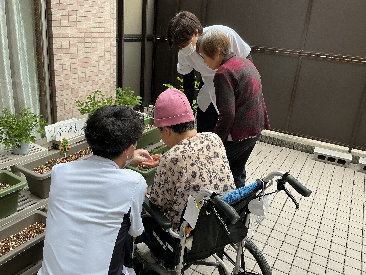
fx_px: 317
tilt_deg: -19.1
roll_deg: -4.0
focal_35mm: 30
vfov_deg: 46.8
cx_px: 180
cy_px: 138
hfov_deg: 60.0
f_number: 1.8
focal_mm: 3
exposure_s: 1/120
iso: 40
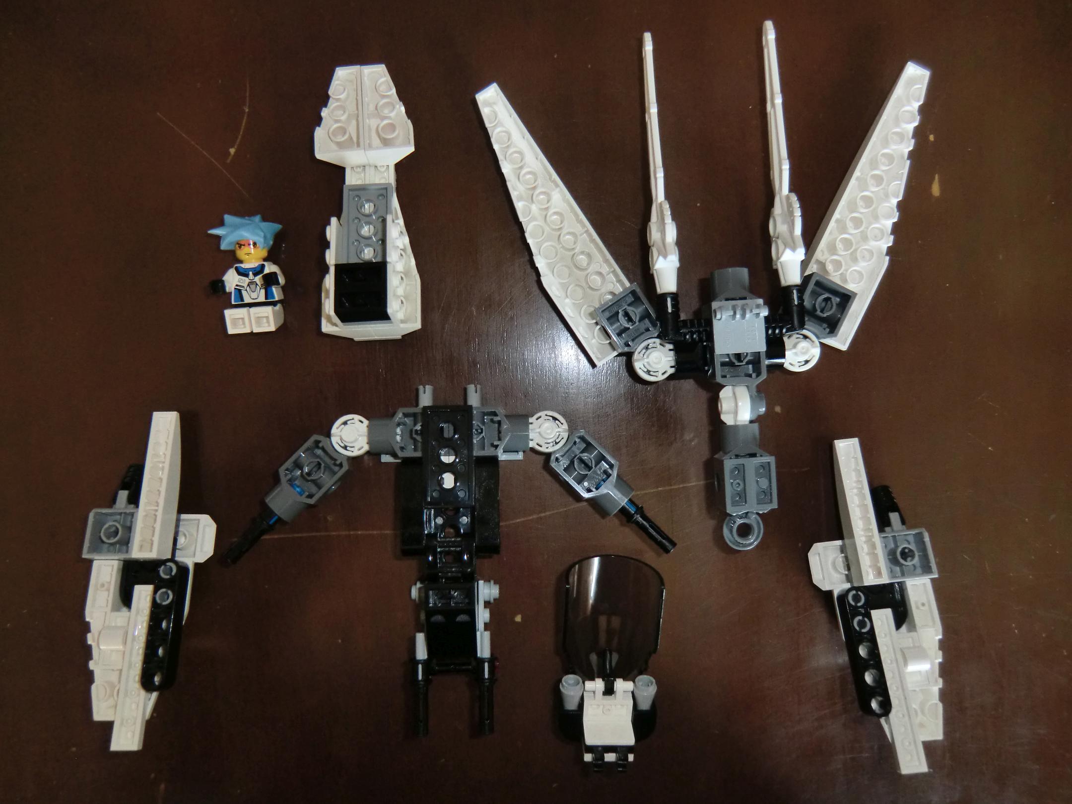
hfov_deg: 71.6
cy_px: 402
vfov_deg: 56.8
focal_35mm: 24
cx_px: 536
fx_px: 743
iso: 200
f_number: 3.2
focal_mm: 4.3
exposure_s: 1/40
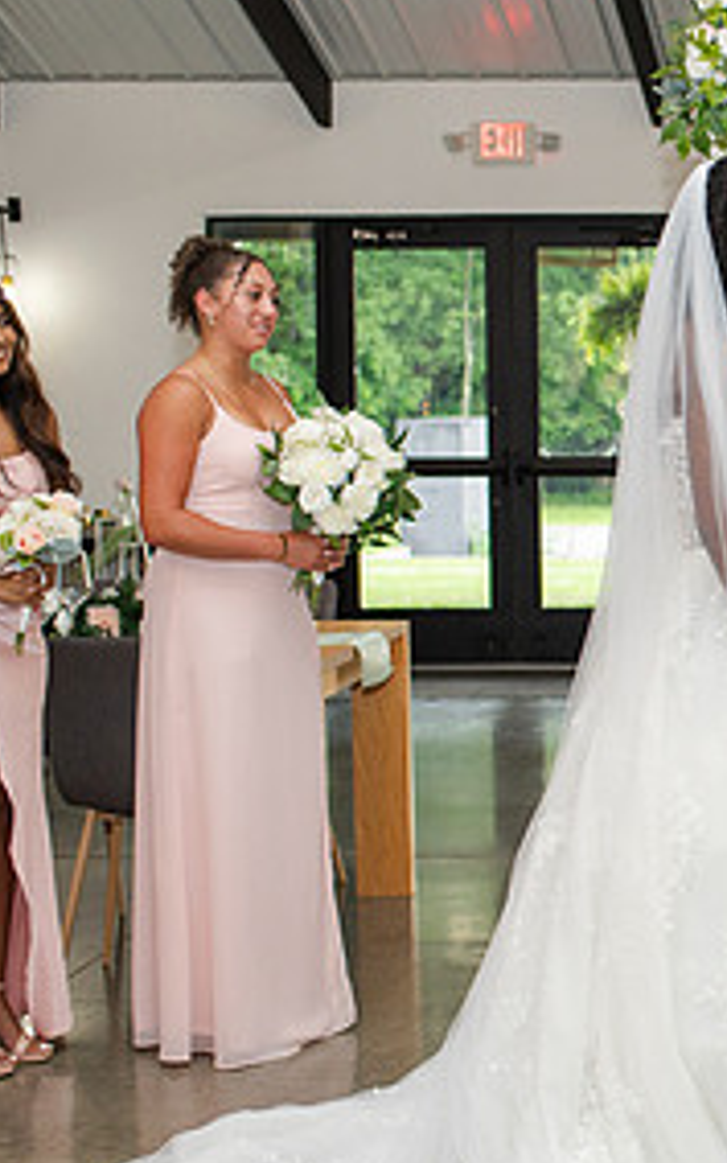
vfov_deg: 26.8
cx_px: 1008
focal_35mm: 77
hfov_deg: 15.9
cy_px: 603
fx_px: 2440
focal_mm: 35
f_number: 3.2
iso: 800
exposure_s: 1/200
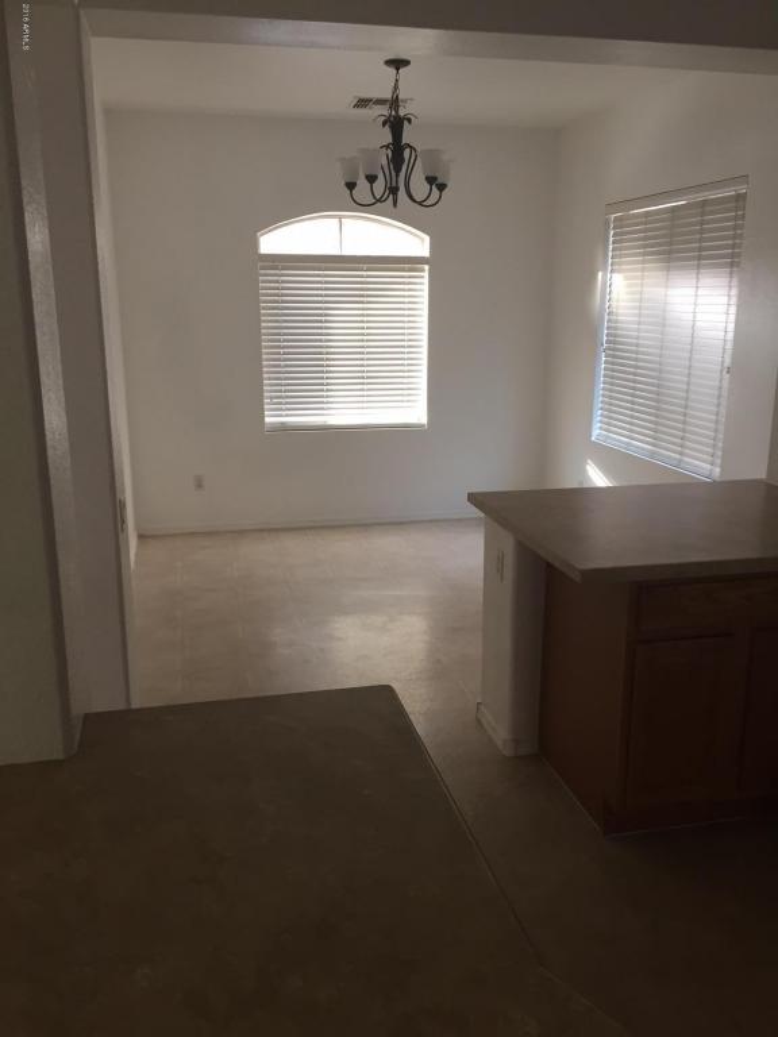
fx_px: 869
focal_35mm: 29
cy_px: 518
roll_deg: -0.1
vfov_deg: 61.7
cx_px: 389
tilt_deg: -14.7
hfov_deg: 48.2
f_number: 2.2
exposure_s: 1/30
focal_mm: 4.15
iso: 64
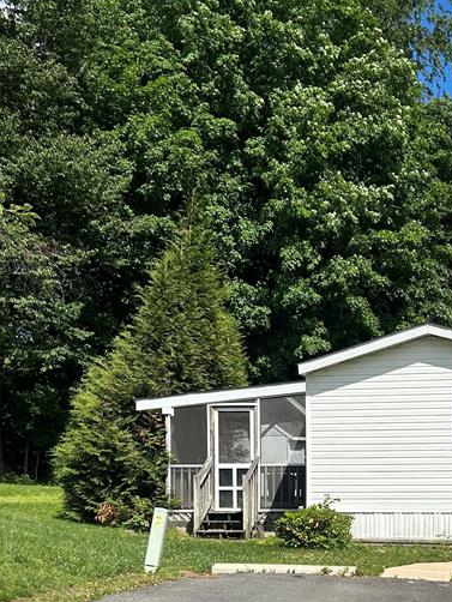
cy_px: 508
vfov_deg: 34.7
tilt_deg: -0.2
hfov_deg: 27.0
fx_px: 922
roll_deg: +0.2
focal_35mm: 53
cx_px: 363
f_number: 1.5
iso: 50
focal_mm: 5.7
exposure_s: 1/4831
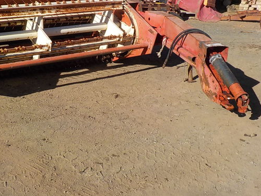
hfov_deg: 39.4
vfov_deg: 30.1
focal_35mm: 48
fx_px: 362
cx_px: 96
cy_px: 70
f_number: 3.3
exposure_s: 1/1250
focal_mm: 4.1
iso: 125
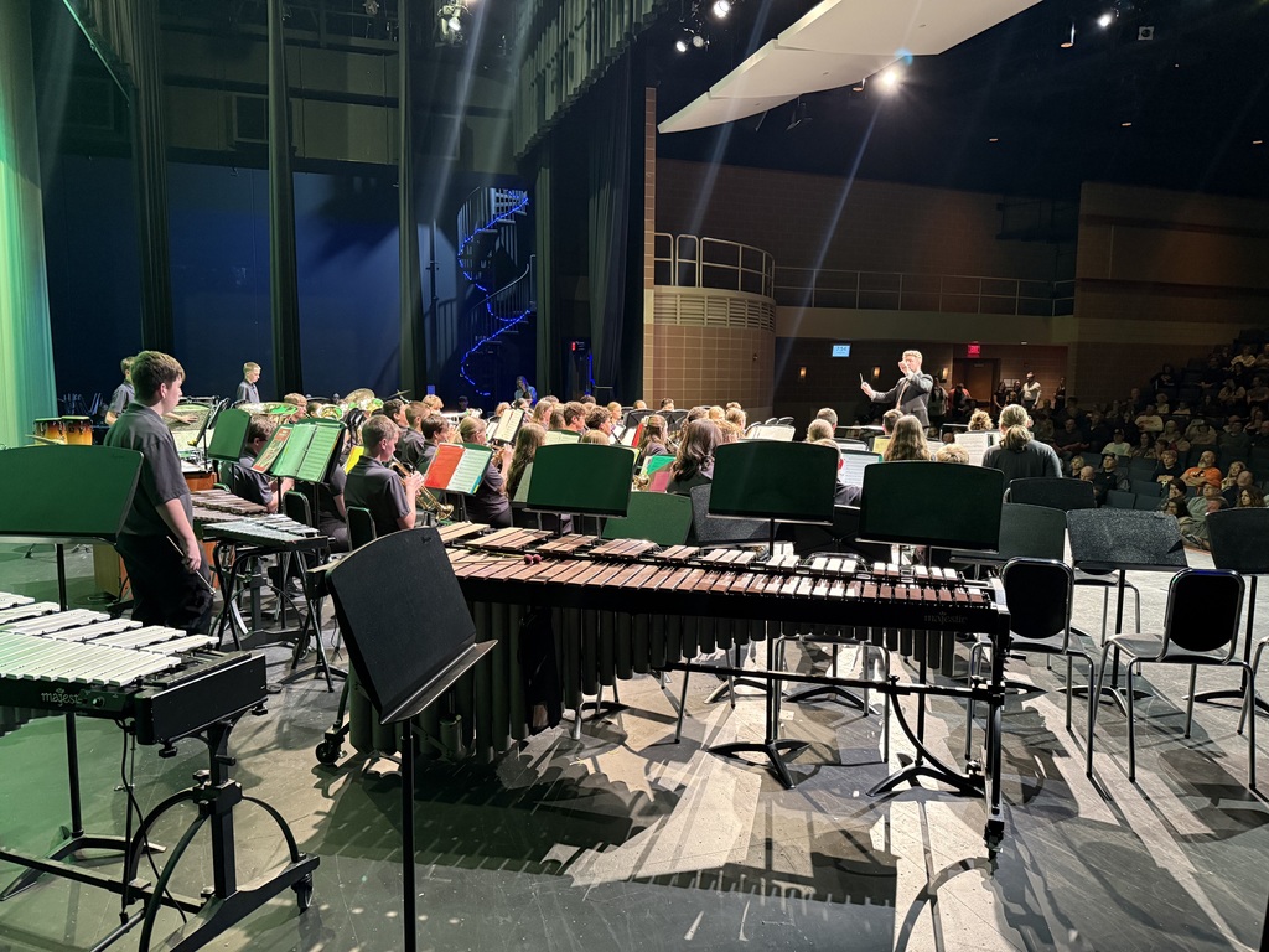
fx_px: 880
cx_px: 634
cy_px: 476
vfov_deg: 56.8
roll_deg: -0.6
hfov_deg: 71.6
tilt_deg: -6.5
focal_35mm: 24
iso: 640
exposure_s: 1/40
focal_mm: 6.76
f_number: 1.78
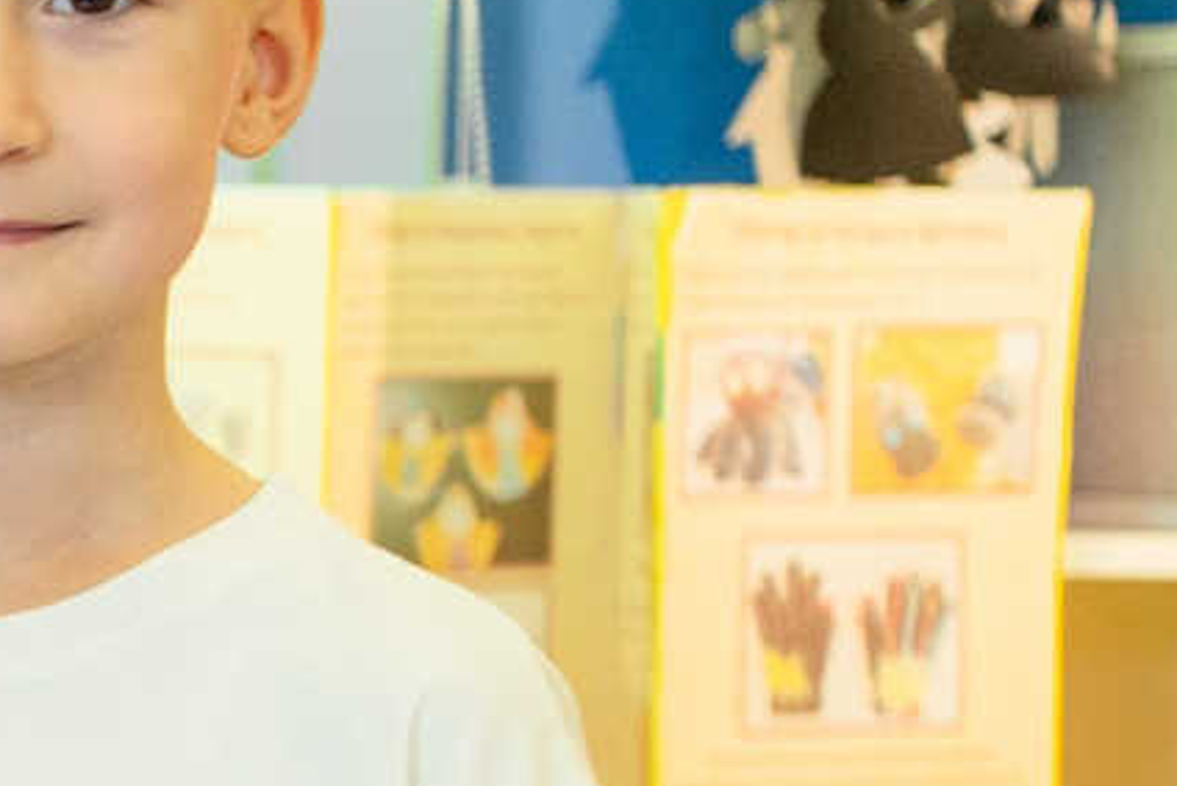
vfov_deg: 4.2
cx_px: -2168
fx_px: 10694
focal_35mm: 327
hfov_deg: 5.9
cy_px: 1221
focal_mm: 53
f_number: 3.5
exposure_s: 1/200
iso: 640
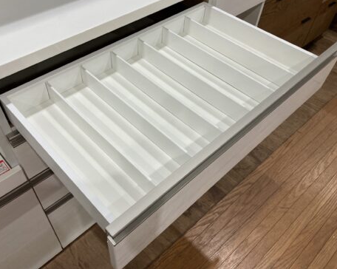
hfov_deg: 58.7
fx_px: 299
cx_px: 156
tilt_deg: -48.5
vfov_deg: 48.4
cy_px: 131
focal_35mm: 30
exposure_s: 1/100
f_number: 1.8
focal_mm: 3.99
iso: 80
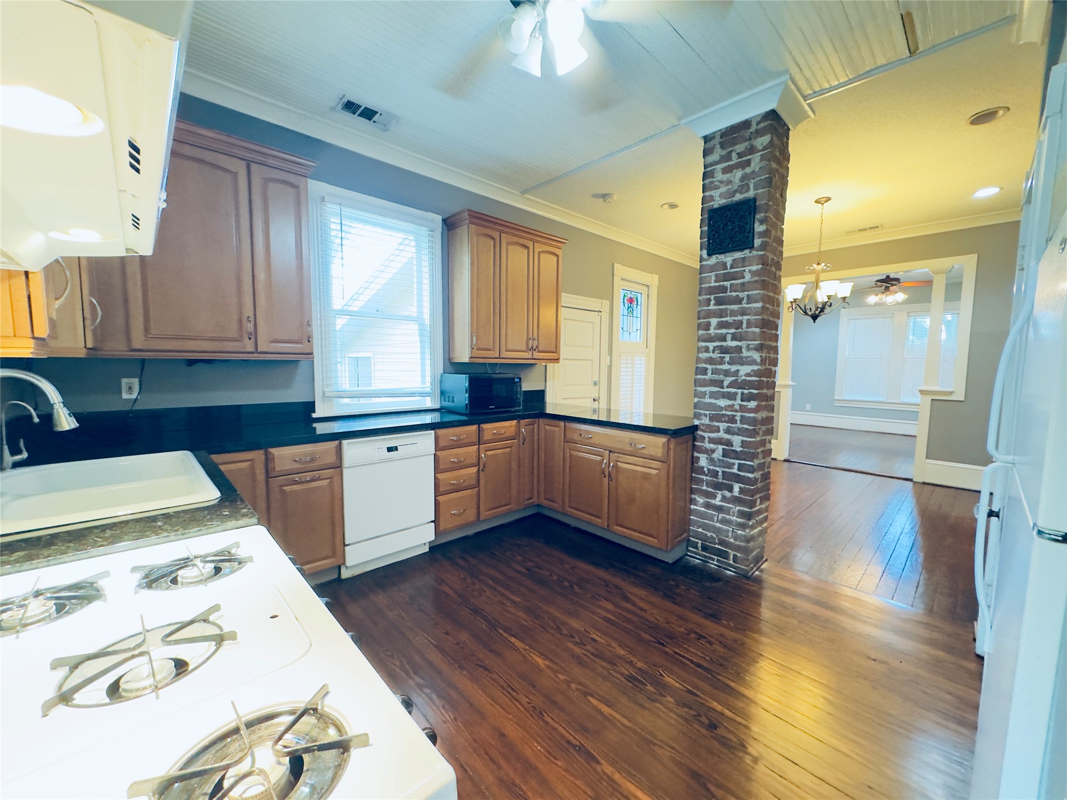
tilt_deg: -4.7
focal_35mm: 14
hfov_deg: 102.1
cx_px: 534
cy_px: 400
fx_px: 432
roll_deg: -0.3
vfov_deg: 85.7
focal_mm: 2.22
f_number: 2.2
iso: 1000
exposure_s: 1/40
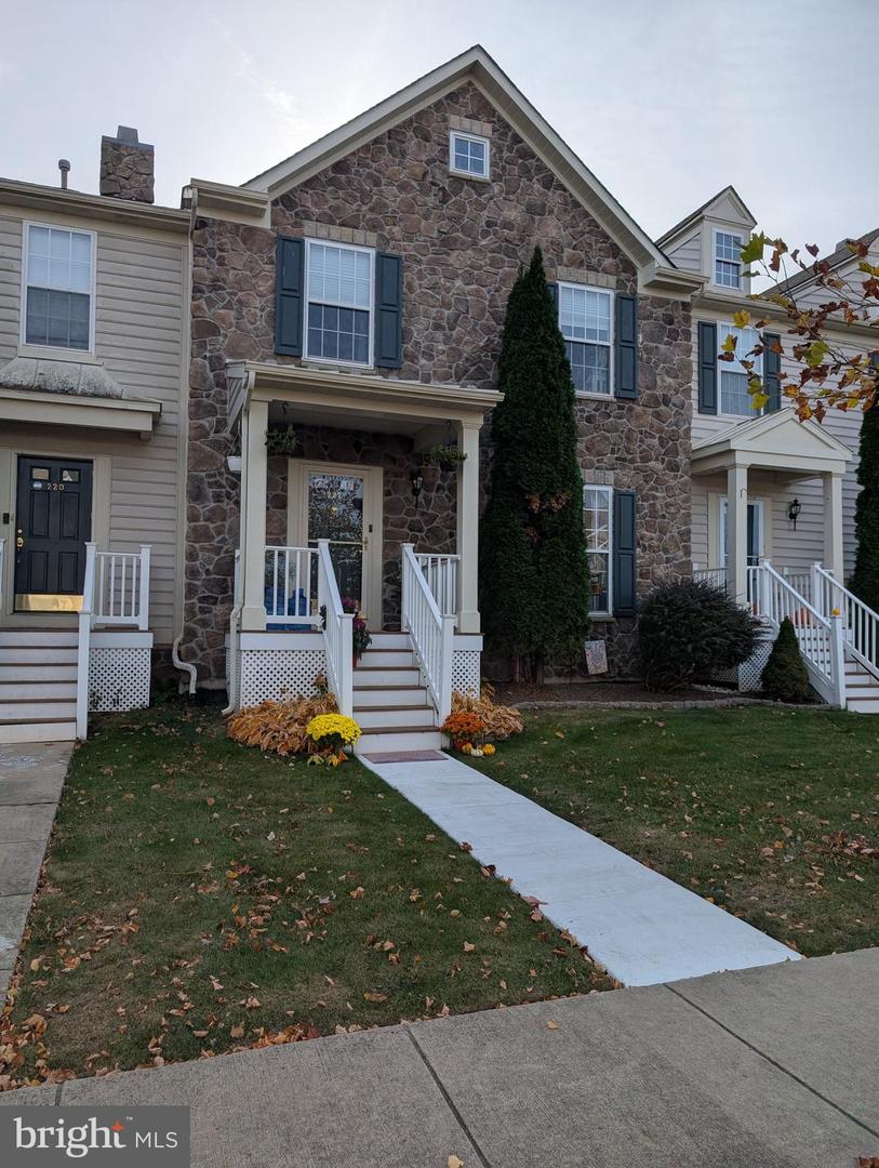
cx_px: 440
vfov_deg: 71.5
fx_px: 811
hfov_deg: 56.9
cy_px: 584
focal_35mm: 24
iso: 22
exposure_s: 1/2404
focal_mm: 6.9
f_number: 1.68
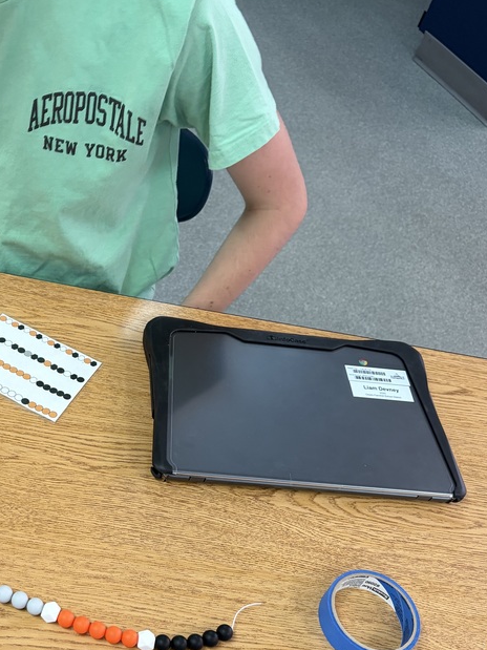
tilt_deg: -49.9
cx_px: 113
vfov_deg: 43.1
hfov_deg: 32.8
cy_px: 446
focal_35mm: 43
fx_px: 807
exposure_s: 1/60
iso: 160
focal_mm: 5.96
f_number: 1.6
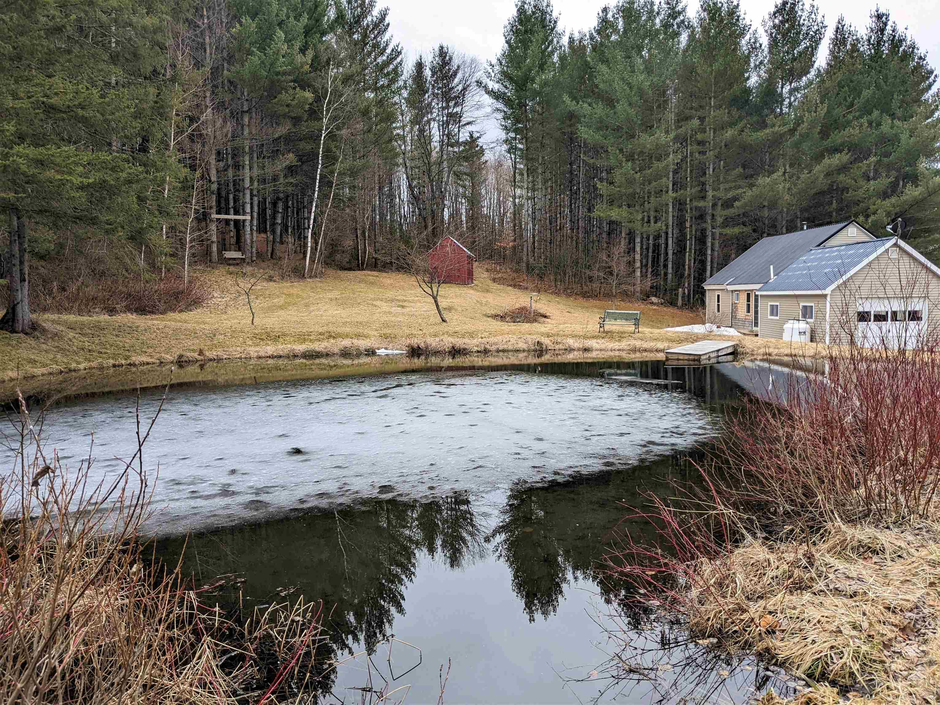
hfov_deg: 65.3
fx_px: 733
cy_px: 352
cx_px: 470
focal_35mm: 27
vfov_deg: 51.4
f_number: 1.73
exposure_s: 1/1565
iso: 43
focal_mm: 4.38
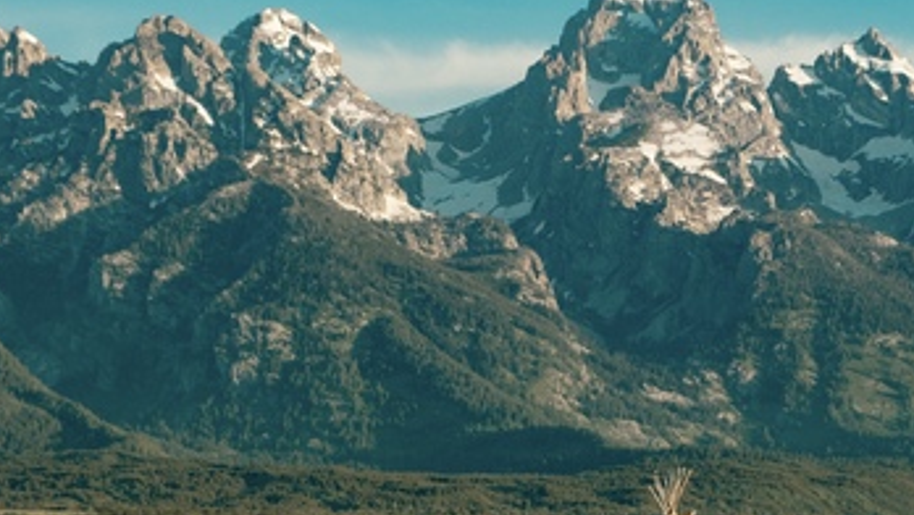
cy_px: 325
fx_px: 3394
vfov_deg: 8.7
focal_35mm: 140
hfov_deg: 15.3
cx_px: 657
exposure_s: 1/220
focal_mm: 55
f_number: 5.6
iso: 160
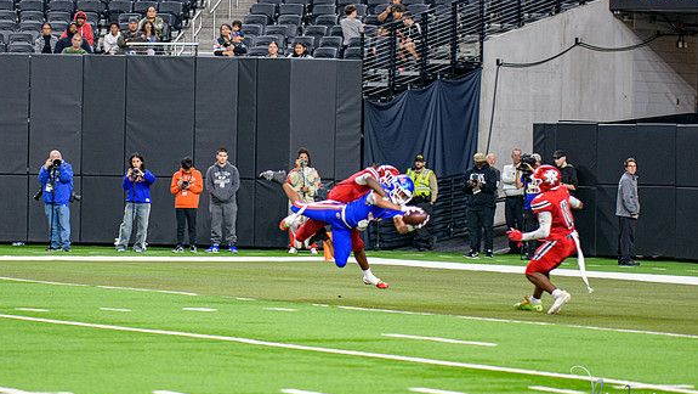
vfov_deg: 6.0
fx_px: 3722
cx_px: 297
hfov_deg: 10.7
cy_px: 169
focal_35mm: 201
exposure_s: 1/400
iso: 1000
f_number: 2.8
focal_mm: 120
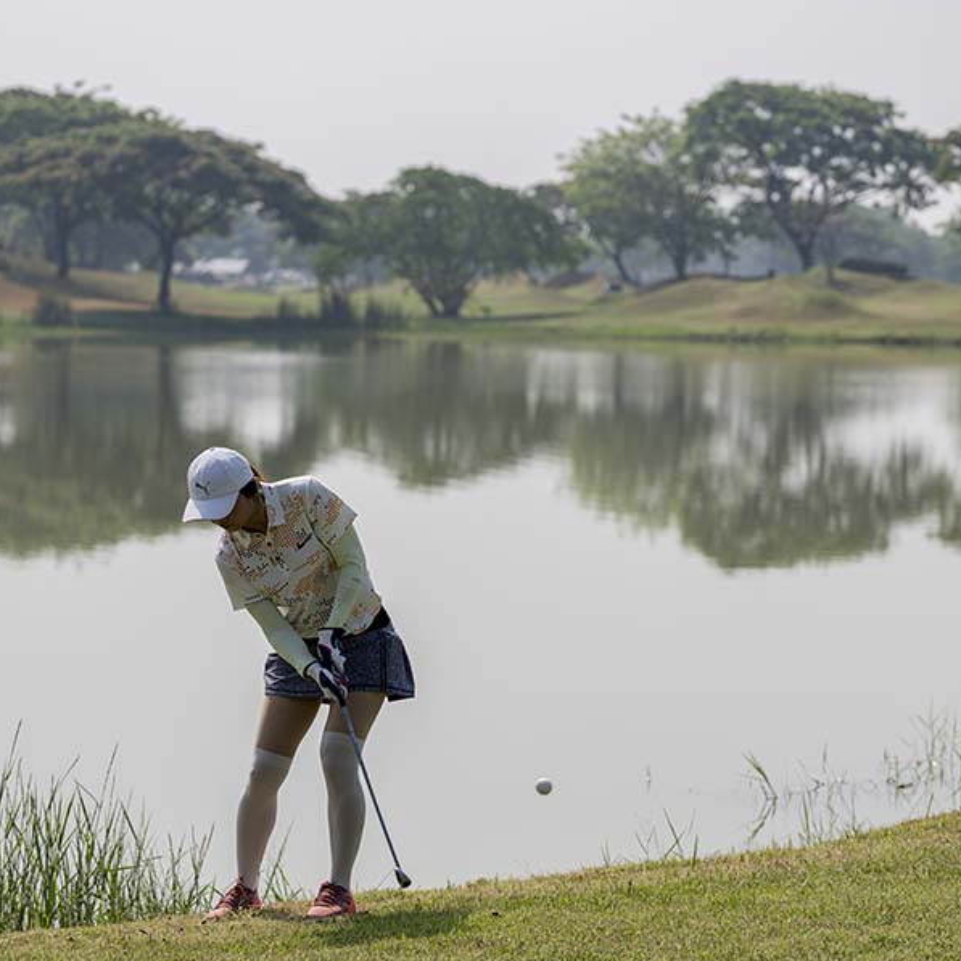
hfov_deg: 15.6
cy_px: 499
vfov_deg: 15.6
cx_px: 483
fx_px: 3518
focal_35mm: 112
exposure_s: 1/3200
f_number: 3.5
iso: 200
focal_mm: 82
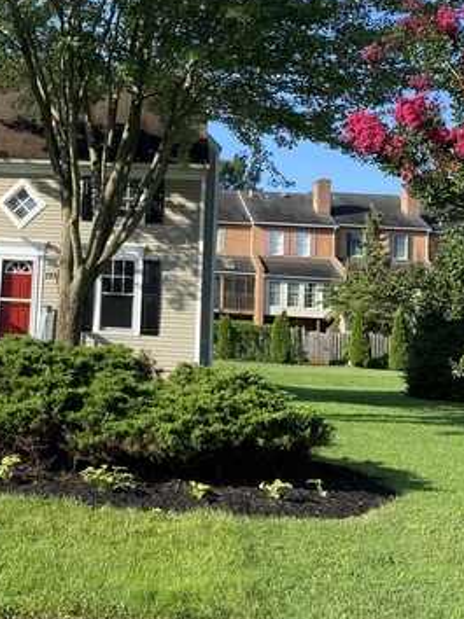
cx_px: 77
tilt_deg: +6.6
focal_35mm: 49
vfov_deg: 38.6
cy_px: 223
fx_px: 877
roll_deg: -3.1
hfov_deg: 28.8
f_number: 1.8
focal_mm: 4.25
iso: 32
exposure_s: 1/1124
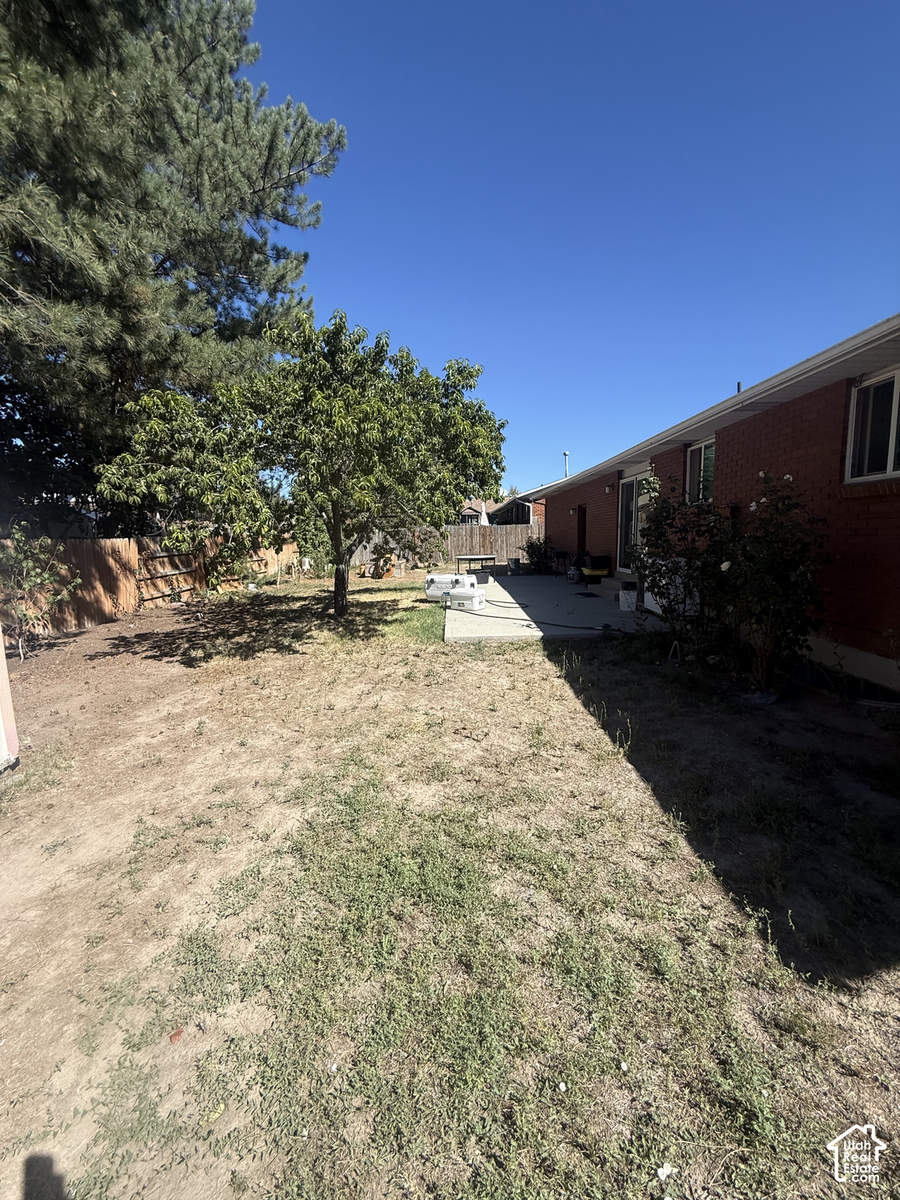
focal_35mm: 14
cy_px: 600
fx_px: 485
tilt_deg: -5.0
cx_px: 450
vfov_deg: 102.1
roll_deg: +1.9
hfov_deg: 85.7
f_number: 2.2
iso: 50
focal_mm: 2.22
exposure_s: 1/1497
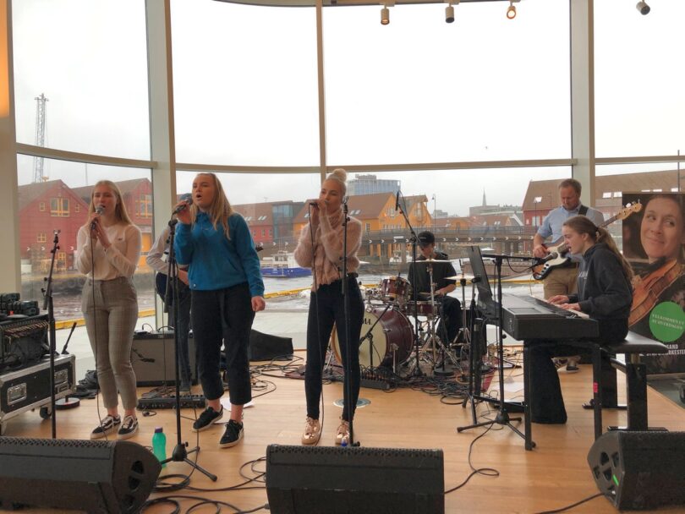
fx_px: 554
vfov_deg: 49.8
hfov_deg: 63.4
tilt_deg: -0.1
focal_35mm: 28
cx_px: 342
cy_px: 257
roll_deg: +1.9
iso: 40
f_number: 1.8
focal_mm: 3.99
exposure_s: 1/100
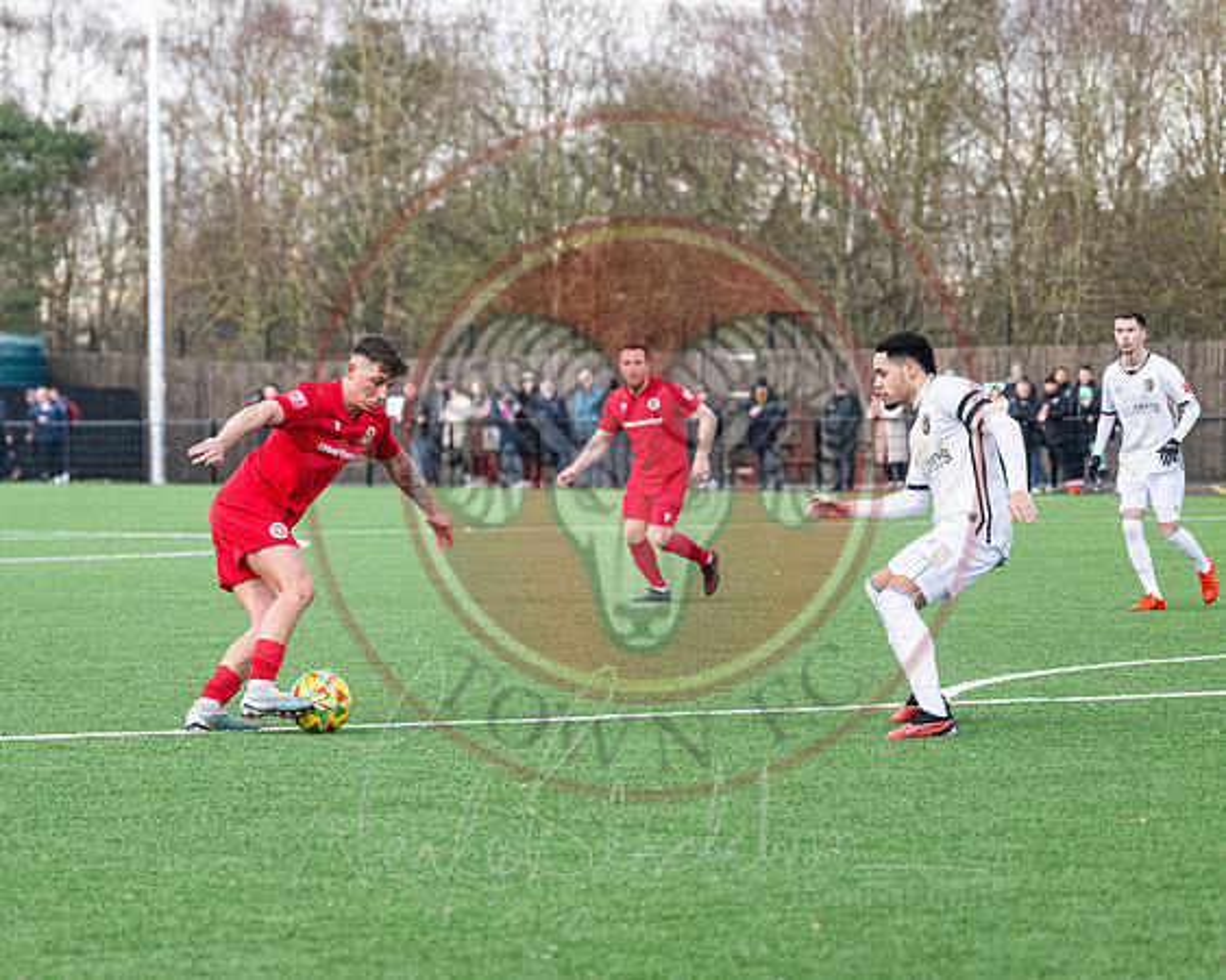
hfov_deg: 11.1
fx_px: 6313
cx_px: 399
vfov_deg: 8.9
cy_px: 432
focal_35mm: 174
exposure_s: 1/1600
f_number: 4
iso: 2000
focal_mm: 120
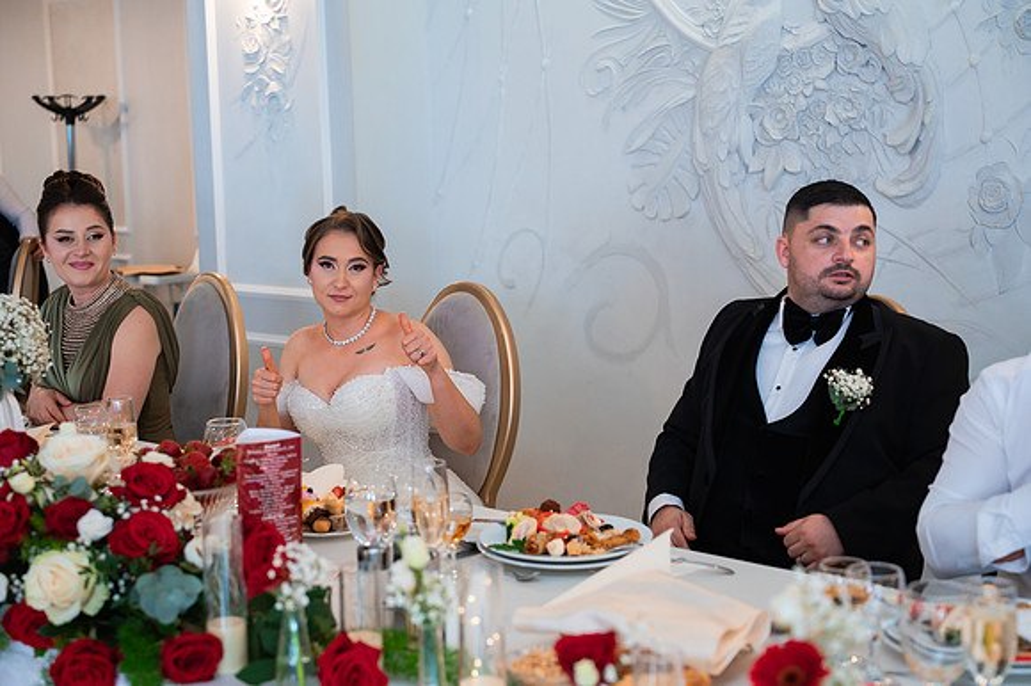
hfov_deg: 38.2
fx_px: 1488
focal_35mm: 52
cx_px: 516
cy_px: 343
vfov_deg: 26.0
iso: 2500
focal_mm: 52
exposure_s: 1/250
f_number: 3.2
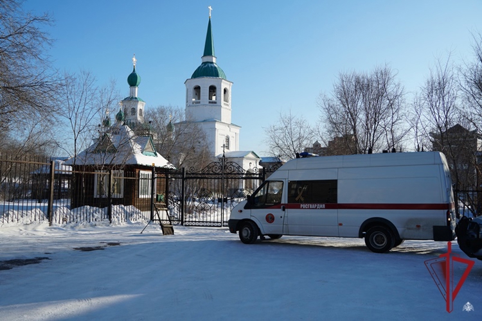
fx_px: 442
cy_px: 160
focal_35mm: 33
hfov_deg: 57.2
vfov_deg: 40.0
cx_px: 241
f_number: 5
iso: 100
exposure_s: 1/640
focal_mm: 22
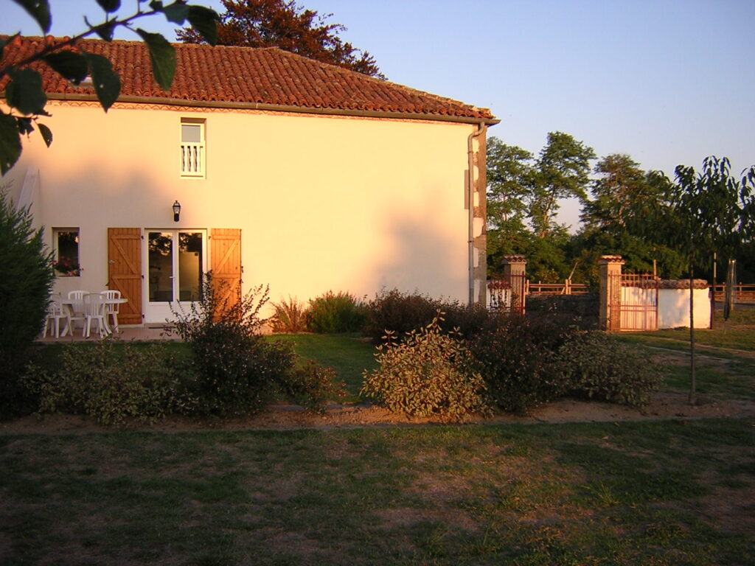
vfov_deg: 39.7
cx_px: 378
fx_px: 785
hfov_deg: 51.4
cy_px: 283
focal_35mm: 36
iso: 100
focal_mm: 4.7
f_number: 2.6
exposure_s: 1/308
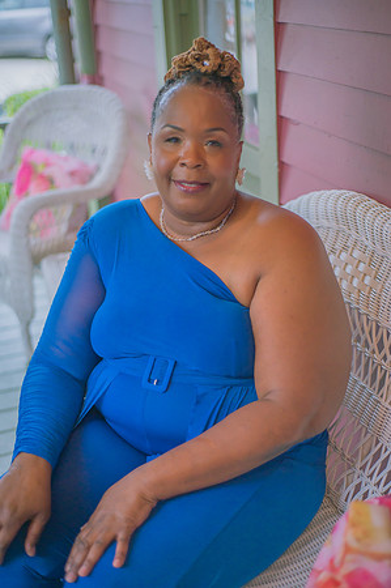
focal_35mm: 50
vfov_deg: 39.6
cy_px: 294
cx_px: 196
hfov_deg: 26.9
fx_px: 816
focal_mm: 50
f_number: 2.5
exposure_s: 1/250
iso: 500
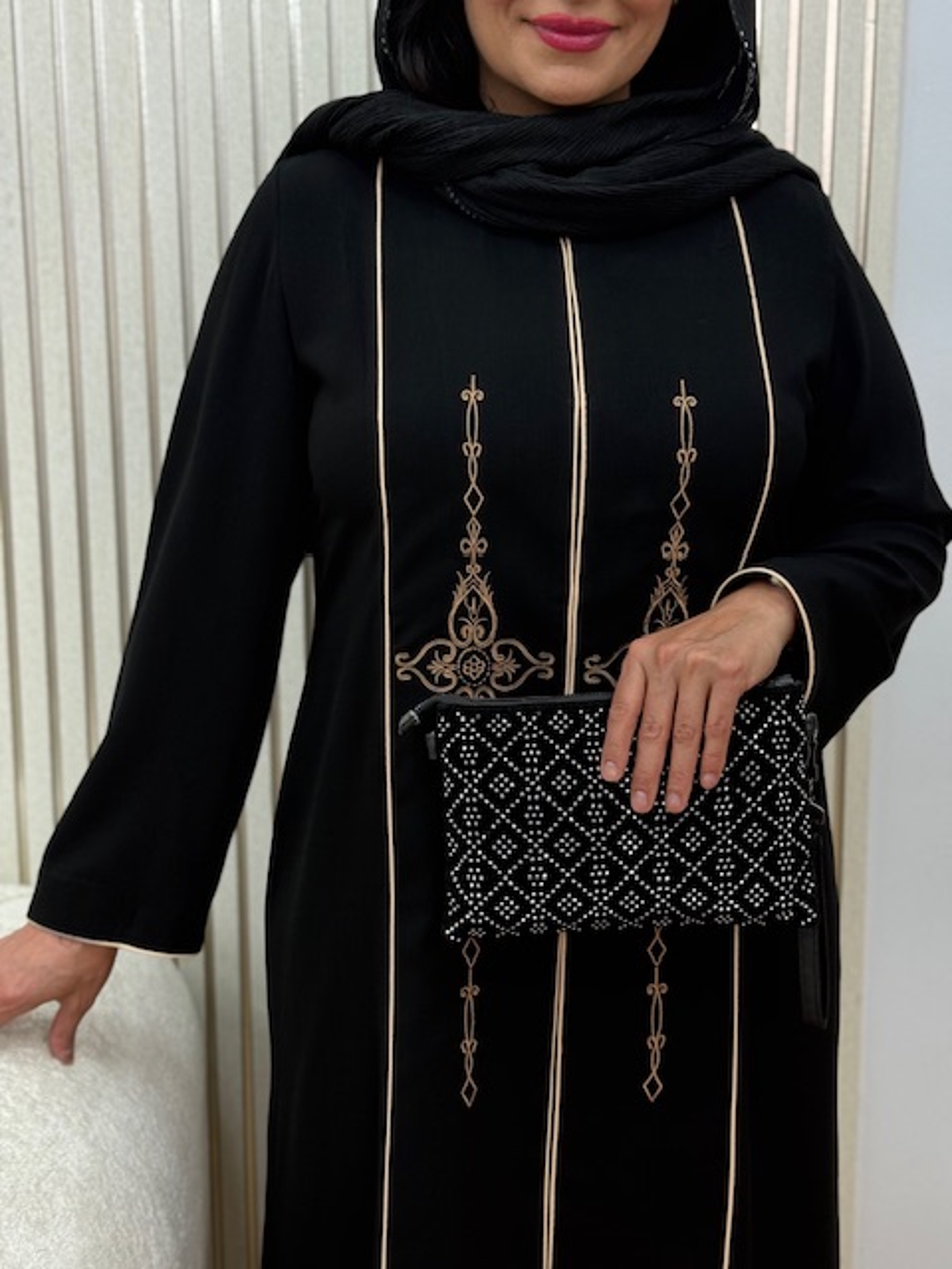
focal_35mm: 48
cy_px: 634
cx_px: 476
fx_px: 1760
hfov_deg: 30.3
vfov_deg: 39.7
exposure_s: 1/242
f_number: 1.78
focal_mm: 6.76
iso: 100
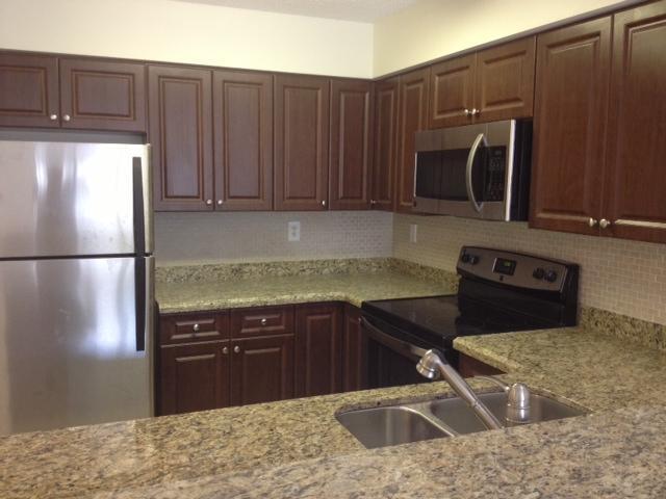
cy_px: 250
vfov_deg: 40.7
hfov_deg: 52.6
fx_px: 673
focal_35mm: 35
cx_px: 333
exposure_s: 1/20
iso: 100
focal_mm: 4.28
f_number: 2.4
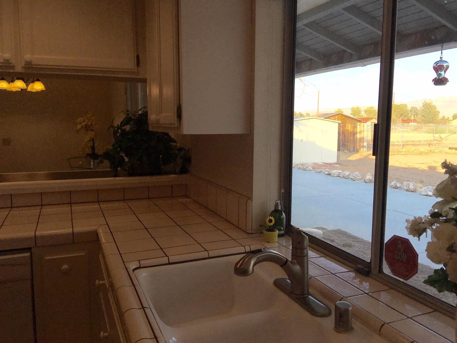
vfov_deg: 48.2
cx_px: 228
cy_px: 172
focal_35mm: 29
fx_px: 383
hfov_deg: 61.7
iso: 25
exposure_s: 1/785
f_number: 2.2
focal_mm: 4.15
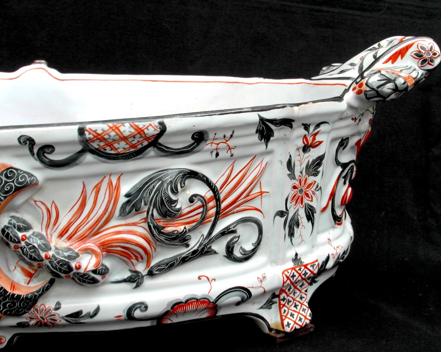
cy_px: 176
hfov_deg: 33.6
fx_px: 731
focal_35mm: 56
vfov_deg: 27.1
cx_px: 238
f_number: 6
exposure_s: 1/45
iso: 80
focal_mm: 8.7
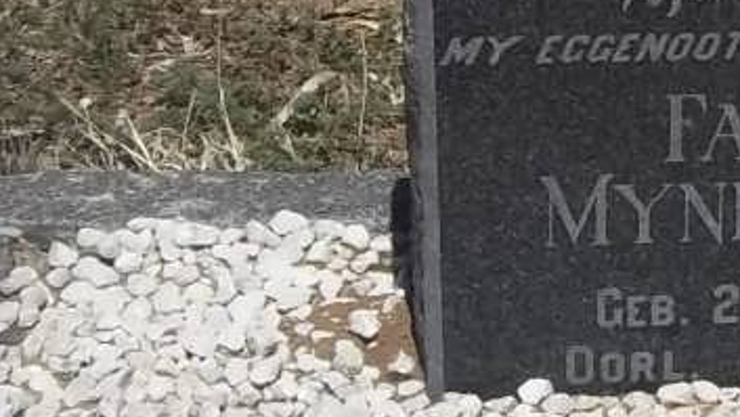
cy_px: -78
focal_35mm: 148
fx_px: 2906
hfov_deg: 13.9
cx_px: 985
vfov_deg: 8.1
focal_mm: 7.1
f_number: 6.3
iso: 80
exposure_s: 1/640
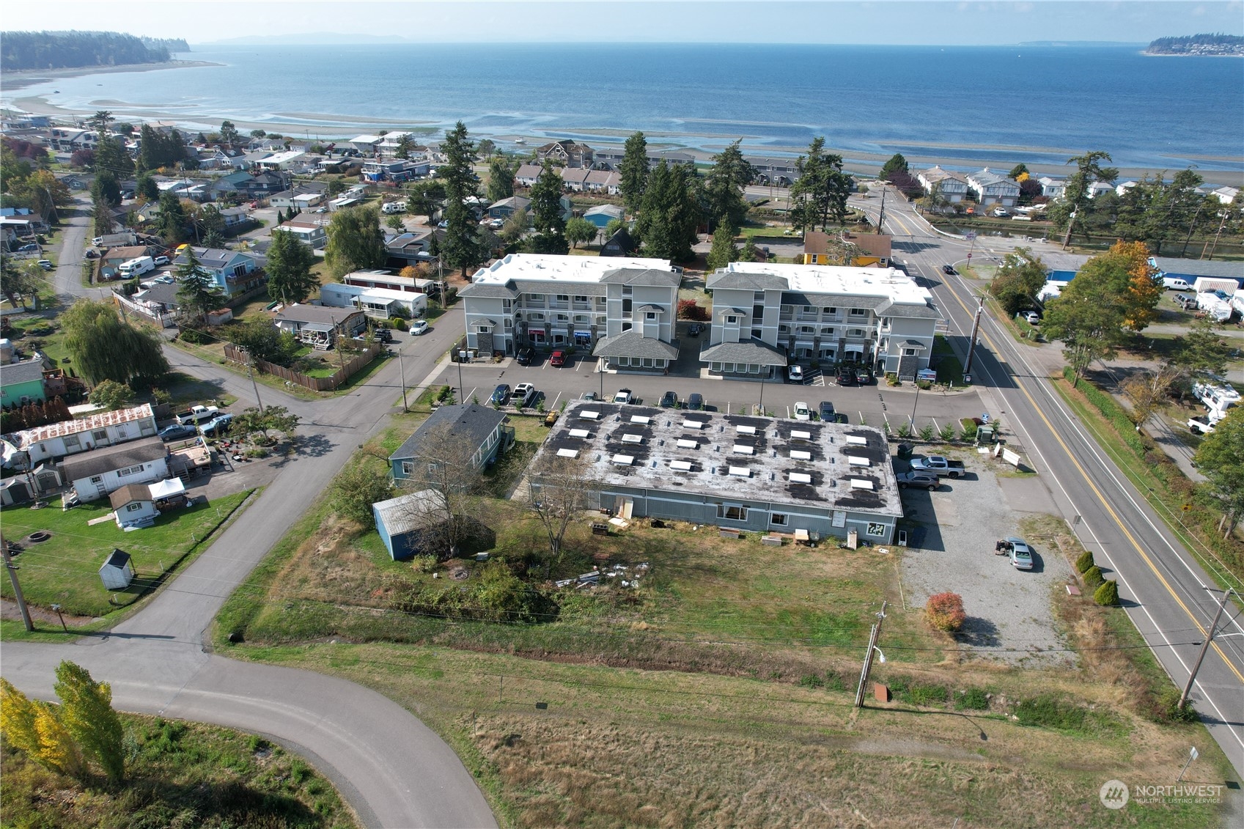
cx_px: 622
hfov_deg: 78.6
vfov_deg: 57.2
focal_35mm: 22
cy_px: 414
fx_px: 760
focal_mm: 8.38
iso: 110
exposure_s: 1/1250
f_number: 2.8
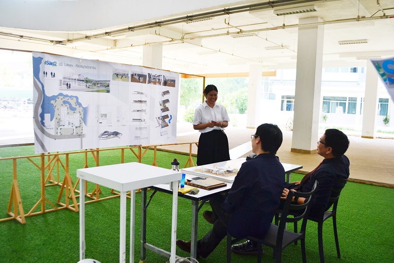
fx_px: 328
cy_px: 132
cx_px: 197
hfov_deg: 61.9
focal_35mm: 30
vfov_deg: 43.6
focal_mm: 20
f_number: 5
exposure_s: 1/100
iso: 200
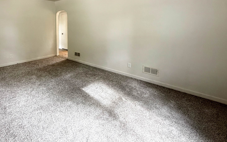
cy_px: 33
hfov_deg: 79.3
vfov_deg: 54.2
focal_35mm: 21
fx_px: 130
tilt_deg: -3.7
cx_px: 74
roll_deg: +0.8
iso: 320
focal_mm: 2.22
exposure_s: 1/60
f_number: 2.2
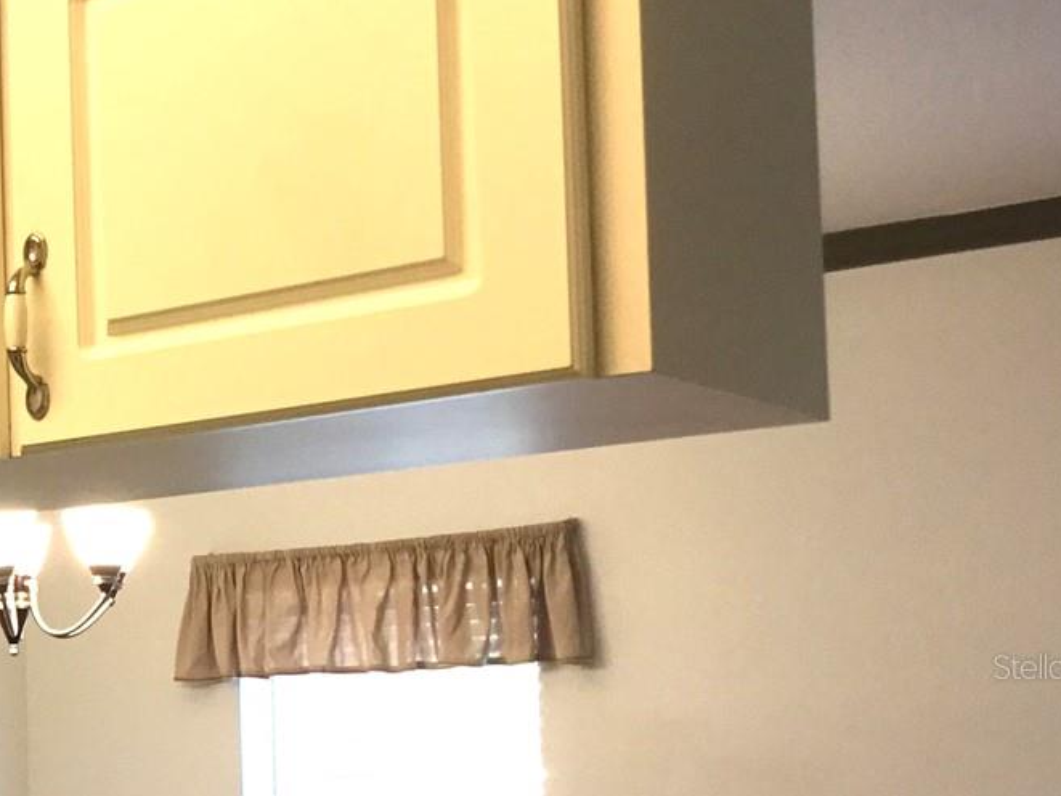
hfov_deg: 24.1
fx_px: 2299
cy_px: 666
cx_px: -140
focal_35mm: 75
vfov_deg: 19.4
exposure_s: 1/30
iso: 80
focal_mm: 3.3
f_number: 2.4
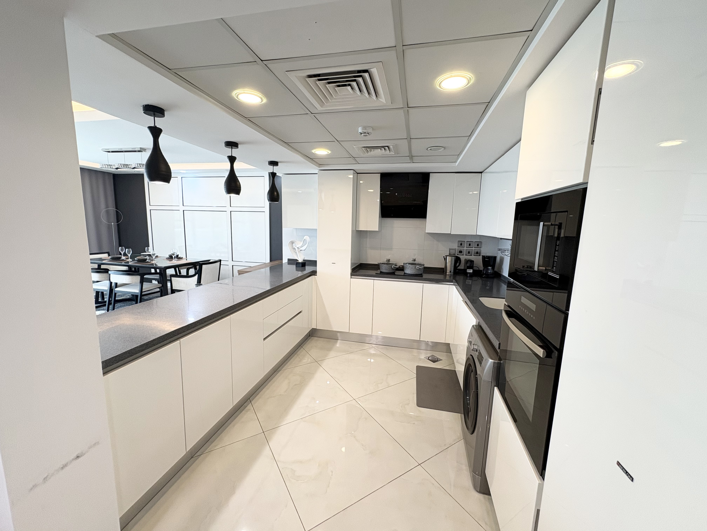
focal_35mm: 14
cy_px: 266
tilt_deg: -9.2
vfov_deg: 85.7
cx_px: 354
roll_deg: -2.2
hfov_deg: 102.1
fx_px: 286
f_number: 2.2
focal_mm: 2.22
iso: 125
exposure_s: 1/100
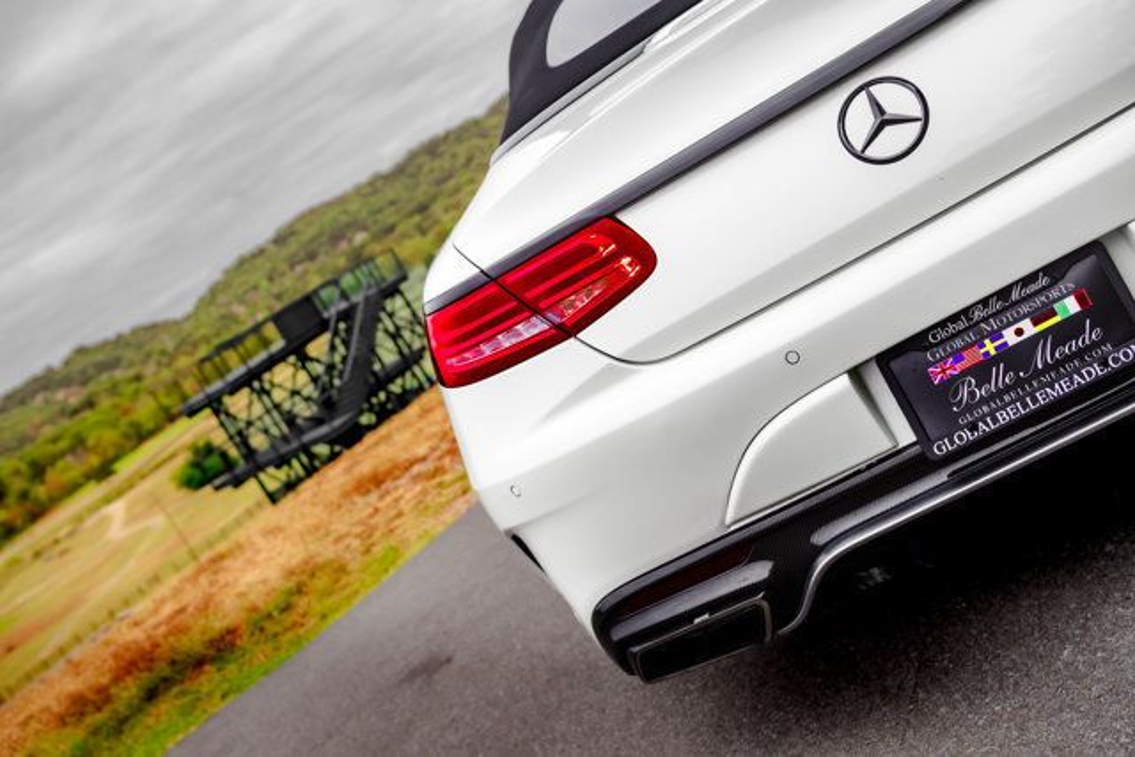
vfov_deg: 29.3
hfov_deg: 42.7
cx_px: 568
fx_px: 1451
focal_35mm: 46
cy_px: 378
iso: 640
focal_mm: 46
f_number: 5.6
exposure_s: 1/400
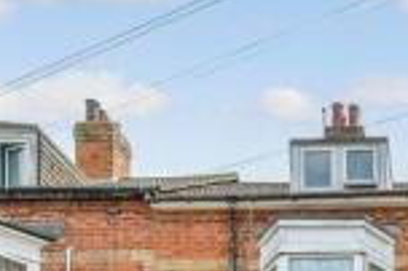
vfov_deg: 22.7
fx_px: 532
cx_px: 315
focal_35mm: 47
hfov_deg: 40.5
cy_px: 417
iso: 160
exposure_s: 1/250
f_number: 6.3
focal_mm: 10
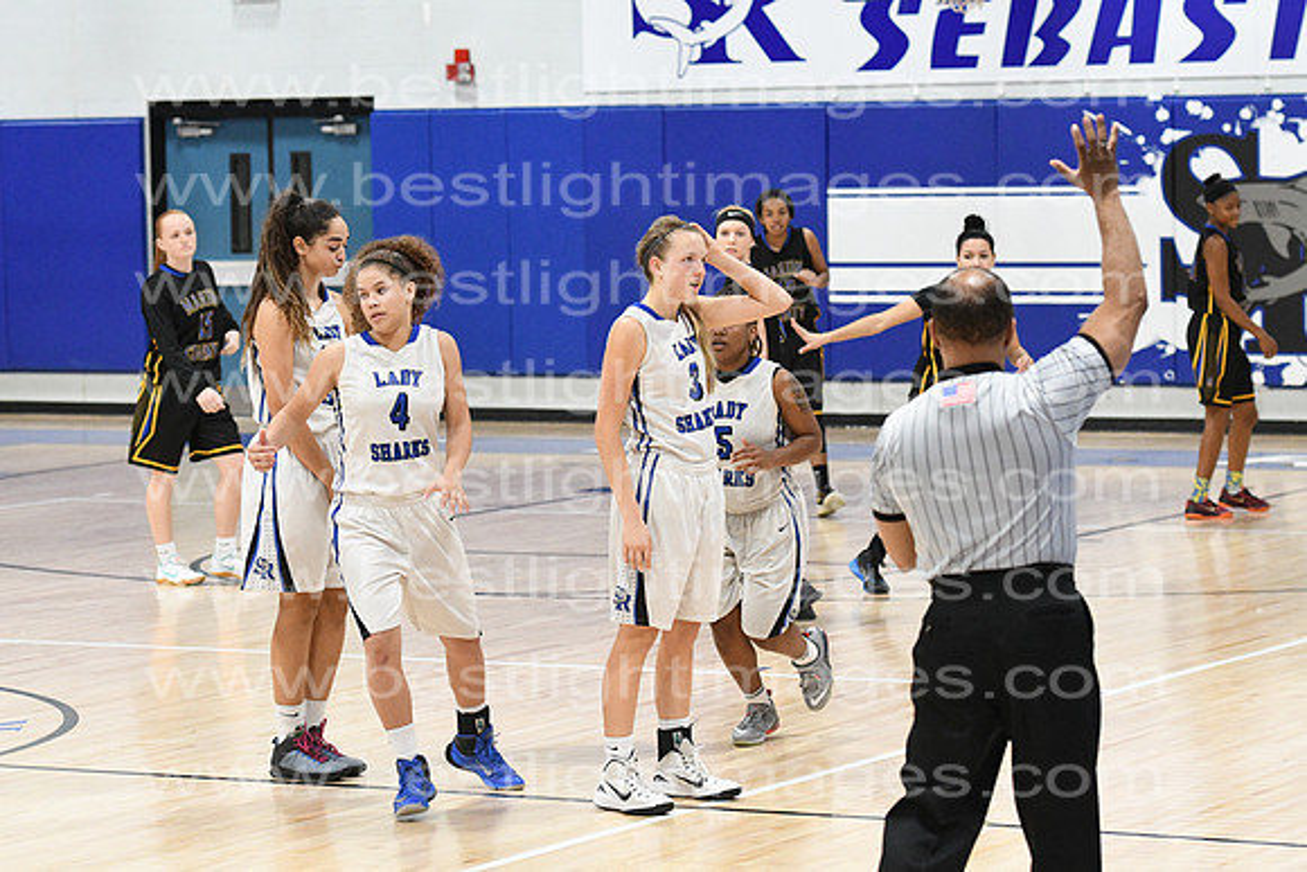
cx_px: 654
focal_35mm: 129
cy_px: 436
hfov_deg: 15.9
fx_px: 4684
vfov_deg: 10.6
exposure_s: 1/640
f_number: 3.5
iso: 5000
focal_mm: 86
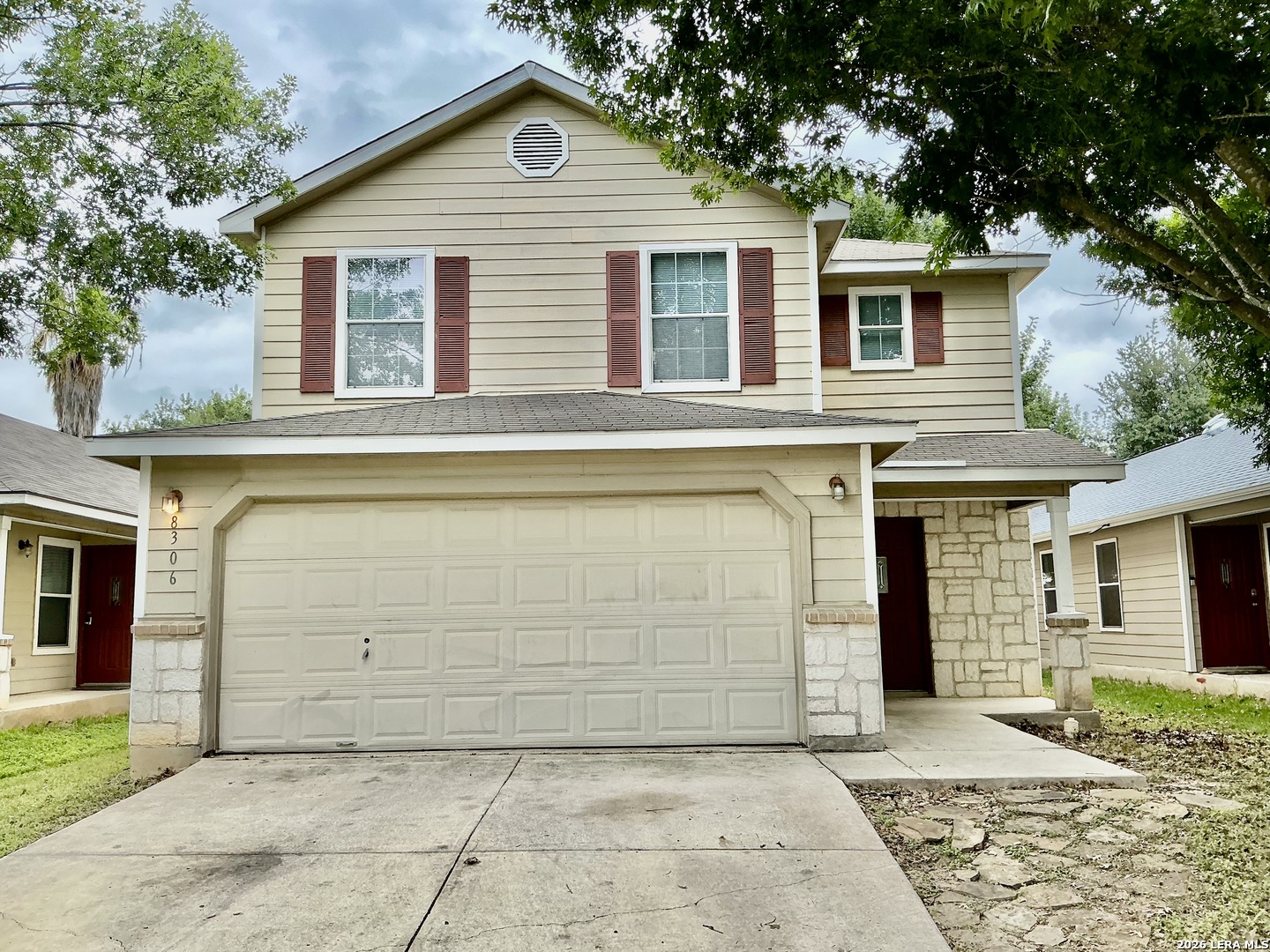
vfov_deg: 49.7
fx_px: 1027
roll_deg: +1.0
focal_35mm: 28
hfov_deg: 63.4
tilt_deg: +7.6
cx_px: 635
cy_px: 476
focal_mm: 3
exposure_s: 1/700
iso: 25
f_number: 1.8
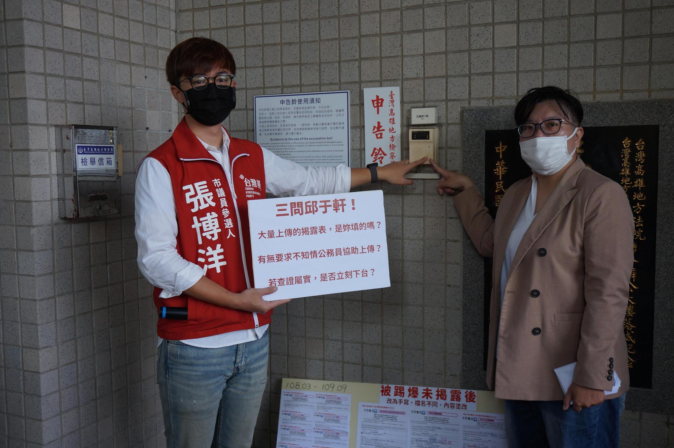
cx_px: 337
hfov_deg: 51.3
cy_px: 224
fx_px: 701
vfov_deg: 35.4
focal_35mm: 38
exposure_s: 1/160
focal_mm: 25
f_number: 4.5
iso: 200
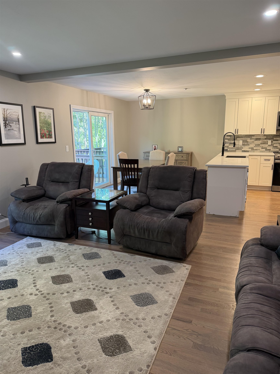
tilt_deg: -11.8
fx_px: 259
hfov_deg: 56.8
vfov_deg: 71.6
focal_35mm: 24
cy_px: 187
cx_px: 140
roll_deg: +0.6
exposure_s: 1/60
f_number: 1.78
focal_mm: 6.76
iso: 125
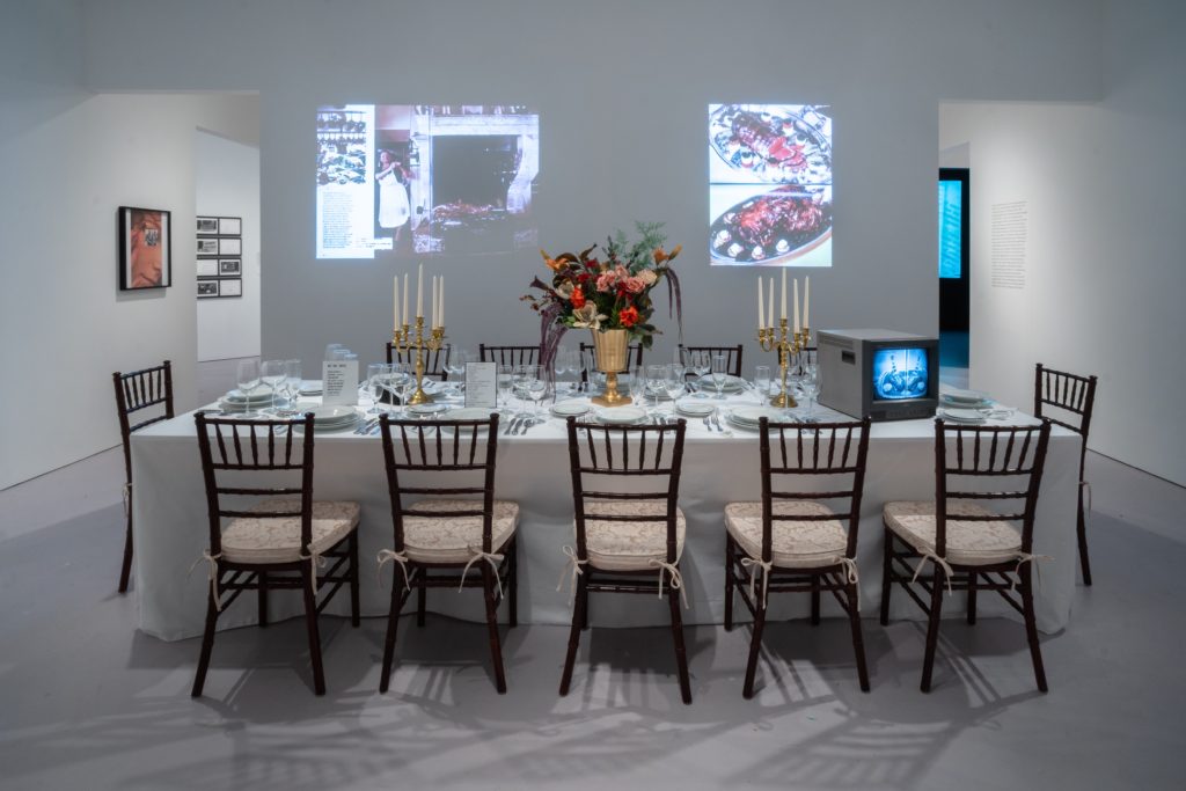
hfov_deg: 90.0
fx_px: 593
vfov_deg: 67.4
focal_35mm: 18
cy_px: 396
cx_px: 593
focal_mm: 12
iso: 160
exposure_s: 1.6
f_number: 18
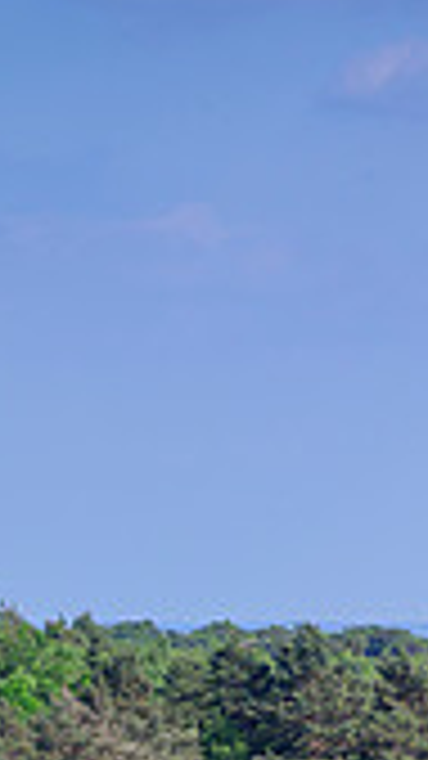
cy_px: 466
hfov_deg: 3.1
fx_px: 7691
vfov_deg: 5.7
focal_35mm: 381
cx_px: 1293
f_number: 6.3
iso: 160
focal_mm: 105
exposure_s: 1/800
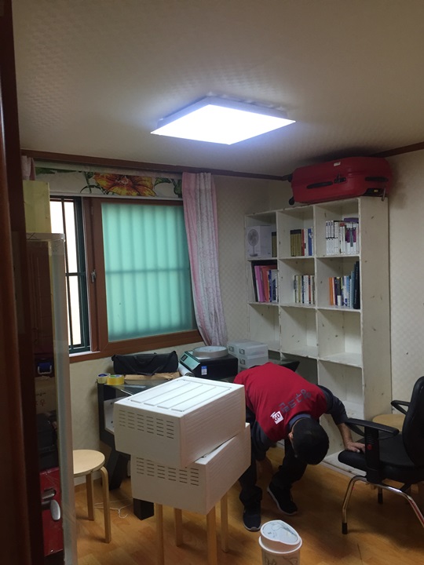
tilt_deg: +0.5
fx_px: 474
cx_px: 212
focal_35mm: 29
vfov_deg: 61.7
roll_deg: +0.2
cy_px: 282
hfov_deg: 48.2
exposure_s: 1/30
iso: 50
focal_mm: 4.15
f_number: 2.2
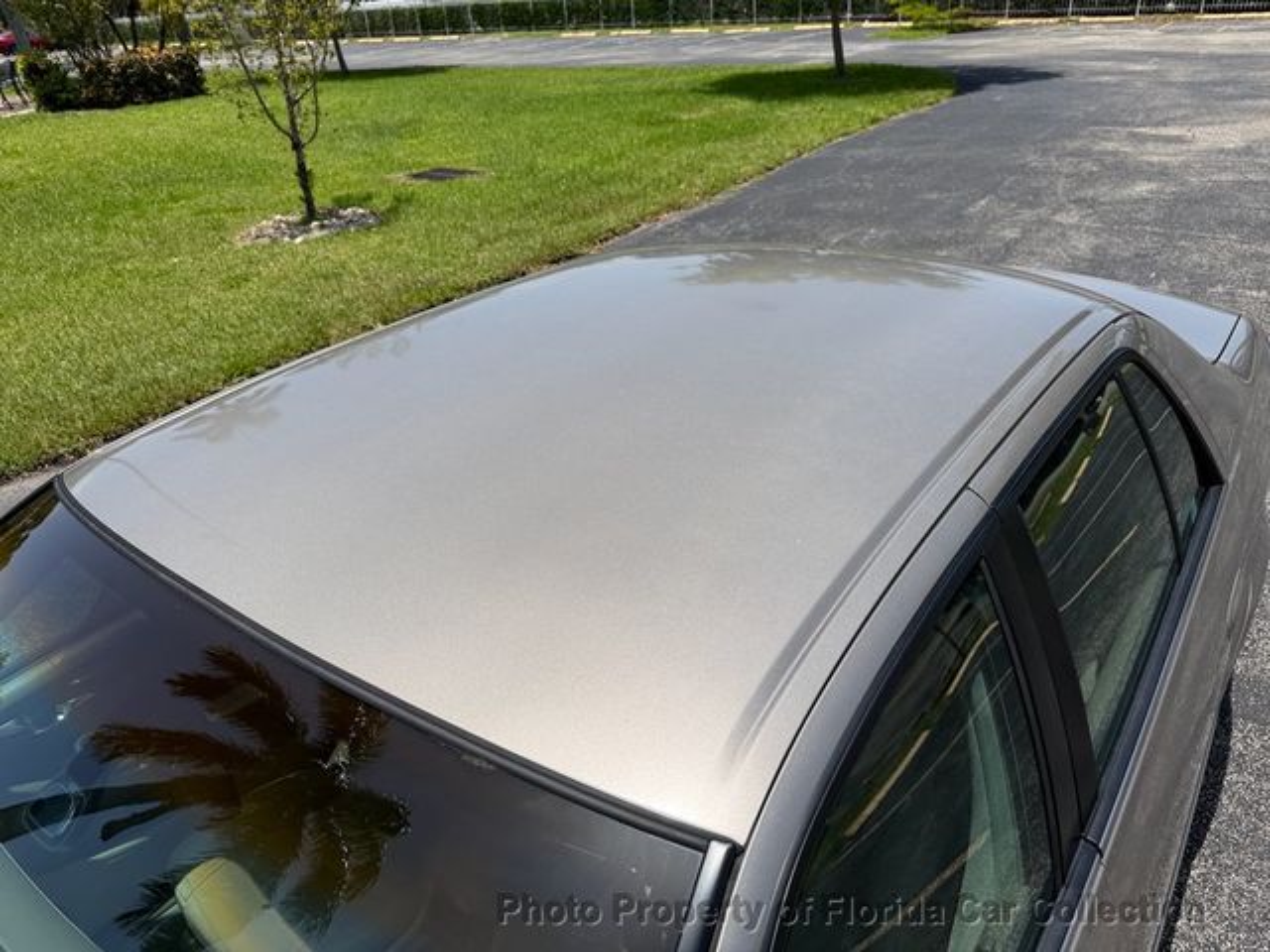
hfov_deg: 71.6
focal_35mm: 24
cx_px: 635
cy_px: 476
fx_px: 881
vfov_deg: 56.8
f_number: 1.78
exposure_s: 1/6173
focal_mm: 6.76
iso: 80
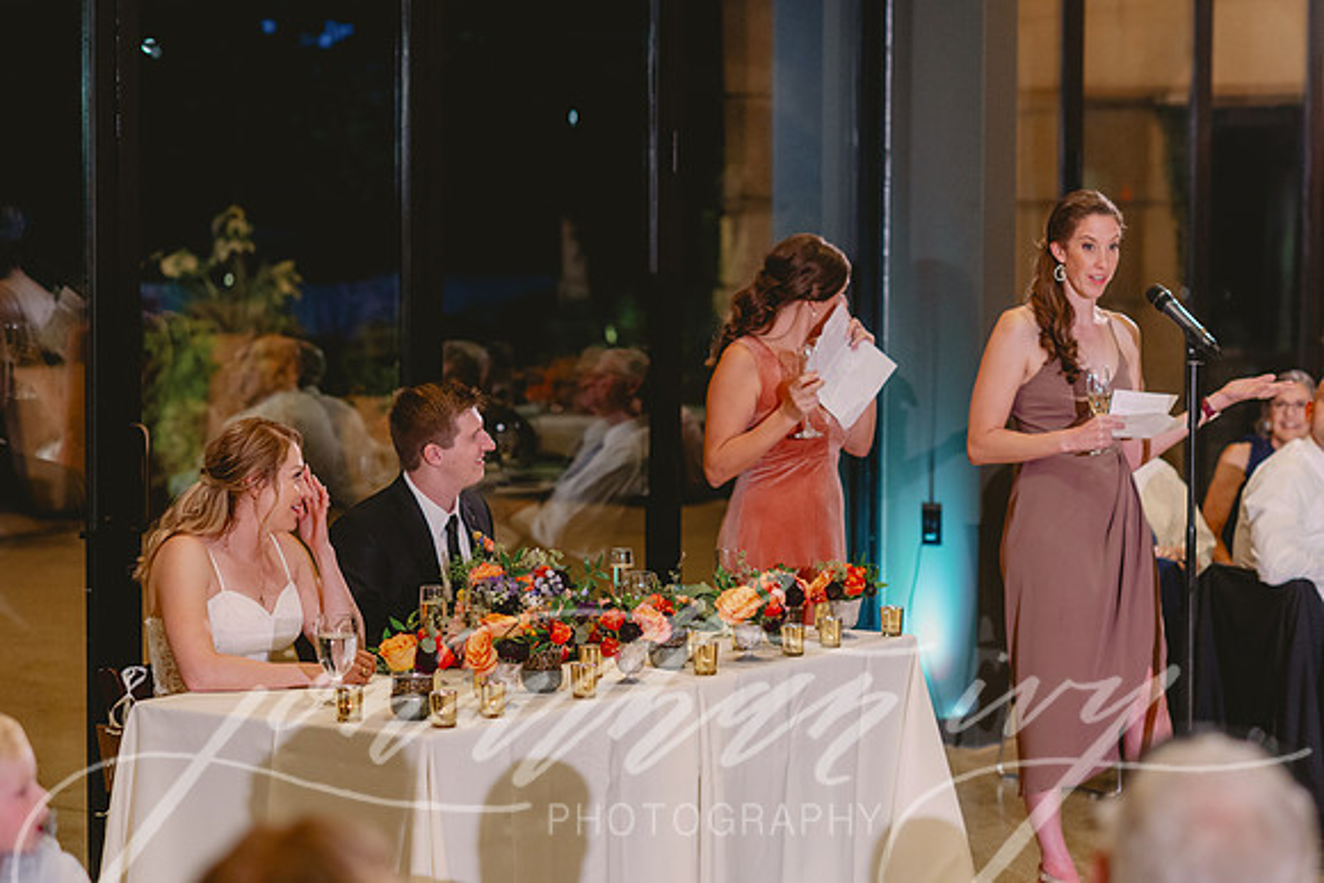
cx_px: 662
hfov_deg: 23.9
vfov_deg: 16.1
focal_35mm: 85
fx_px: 3132
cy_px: 442
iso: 2000
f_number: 2.8
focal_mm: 85
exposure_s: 1/160
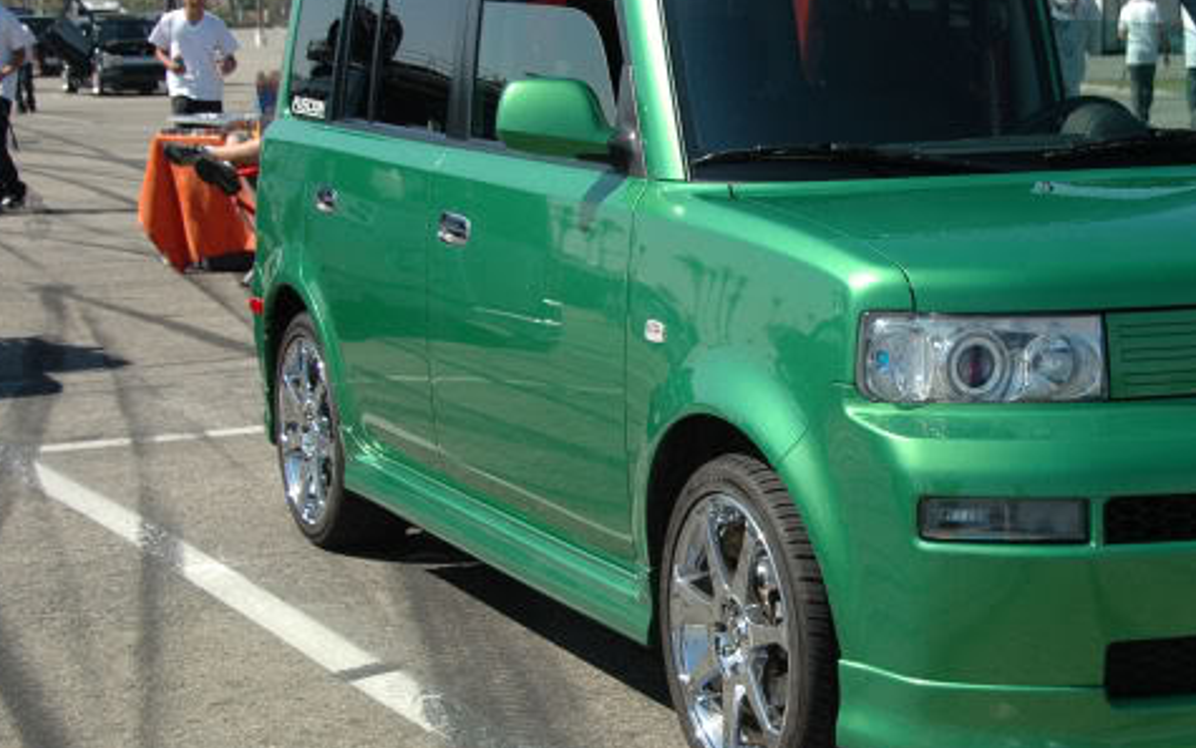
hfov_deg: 25.9
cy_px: 403
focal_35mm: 79
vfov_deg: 16.5
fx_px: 2575
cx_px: 851
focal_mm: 34
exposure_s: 1/1250
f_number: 4.5
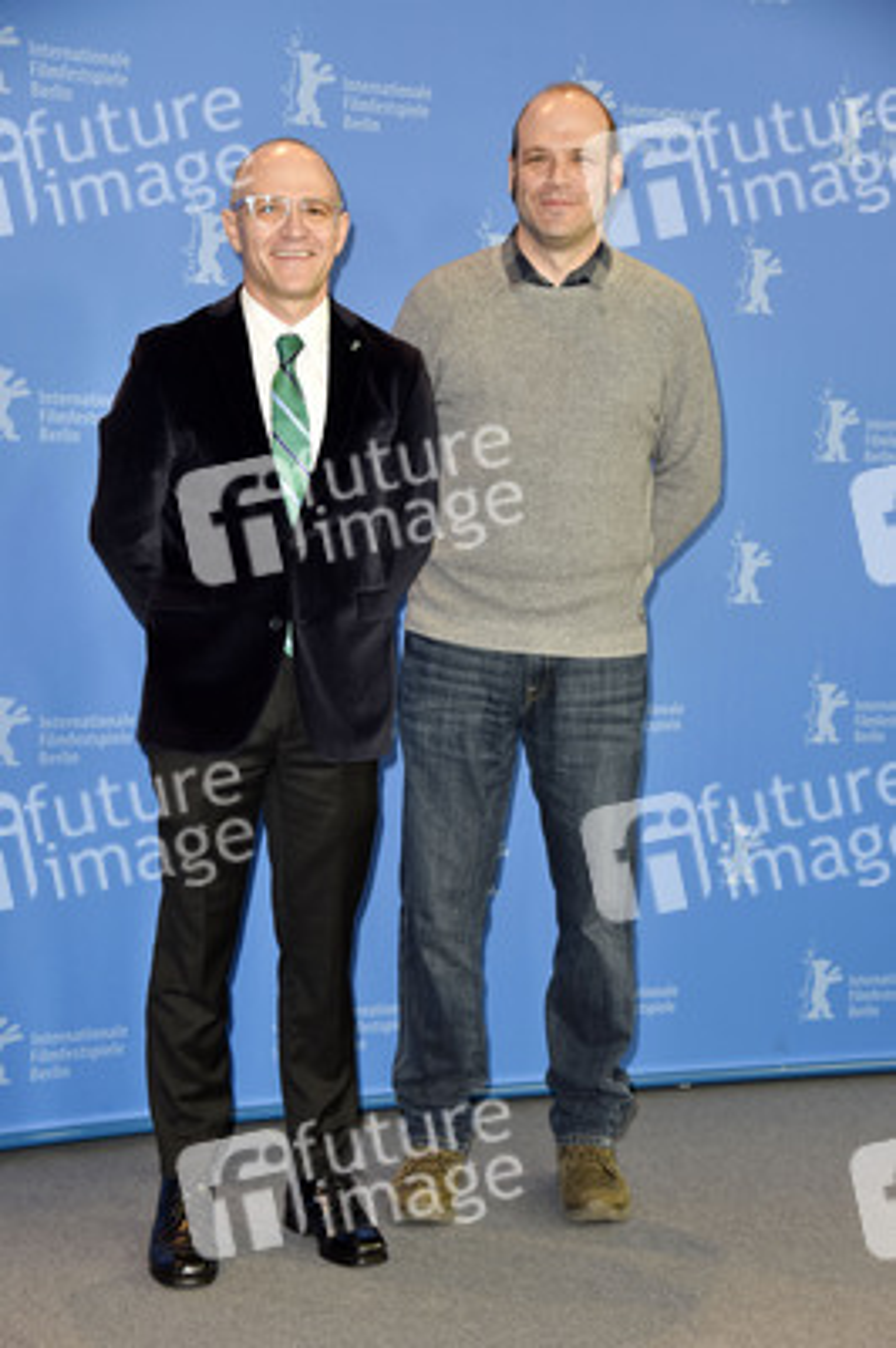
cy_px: 674
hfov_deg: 20.9
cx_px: 448
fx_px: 2431
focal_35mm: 65
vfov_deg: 31.0
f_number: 5.6
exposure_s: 1/125
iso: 640
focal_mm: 65
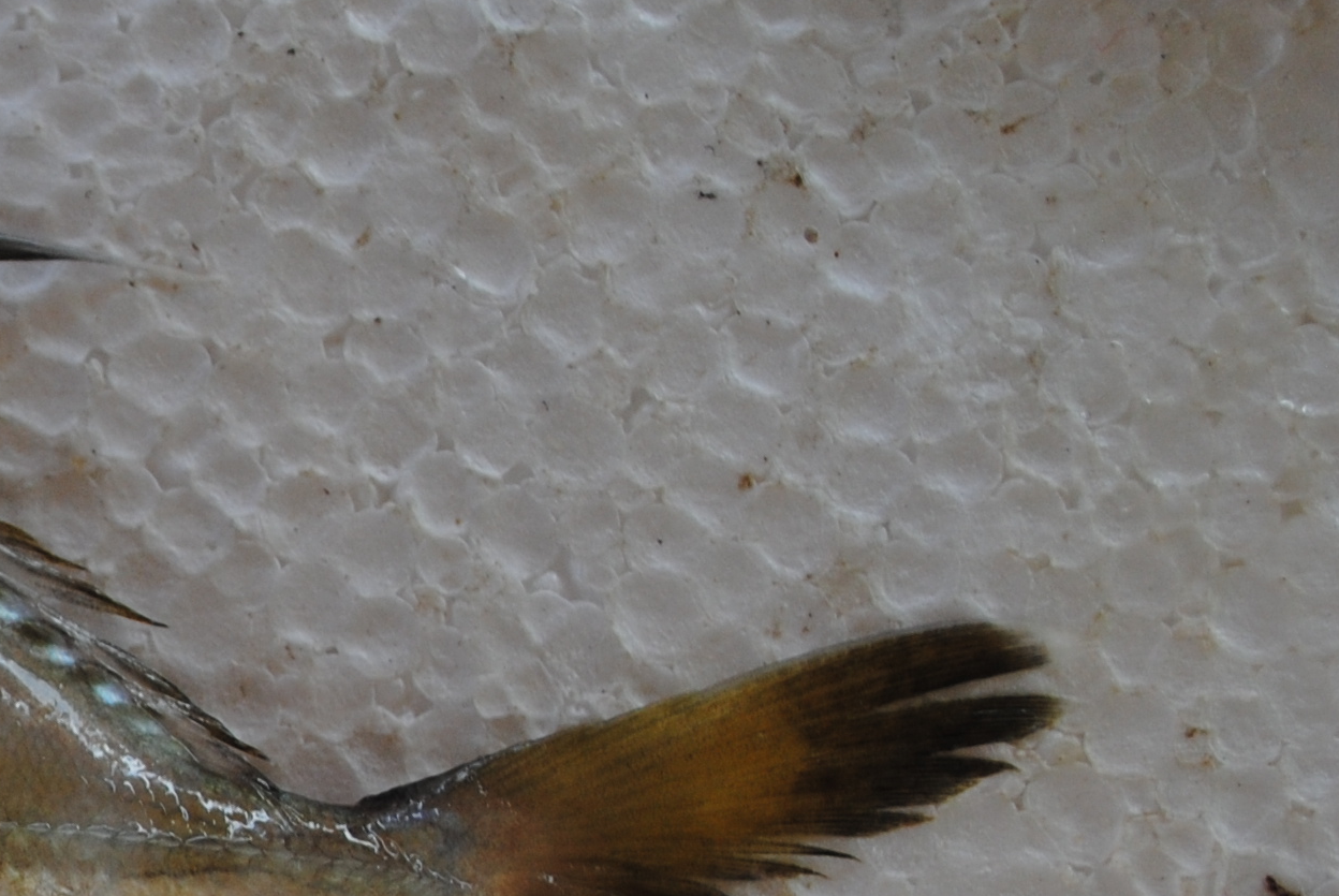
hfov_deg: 15.7
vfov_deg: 11.2
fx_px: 4505
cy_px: 993
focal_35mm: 121
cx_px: -615
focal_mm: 26
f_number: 5.6
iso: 160
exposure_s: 1/125
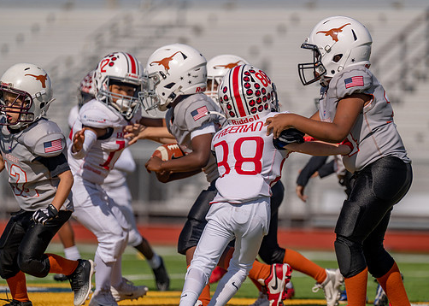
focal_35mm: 339
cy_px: 164
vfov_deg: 4.2
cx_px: 229
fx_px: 4128
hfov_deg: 5.9
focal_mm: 280
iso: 100
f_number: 4
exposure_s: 1/2500
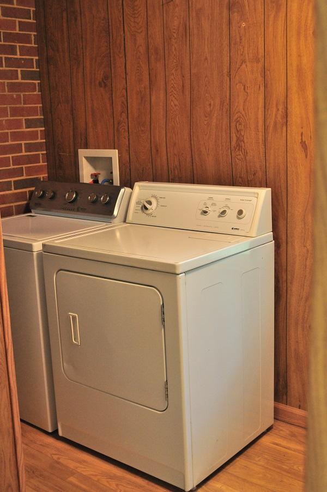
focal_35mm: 45
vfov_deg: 43.6
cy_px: 246
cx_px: 164
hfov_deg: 29.8
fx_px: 614
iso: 800
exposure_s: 1/13
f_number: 6.3
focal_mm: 30
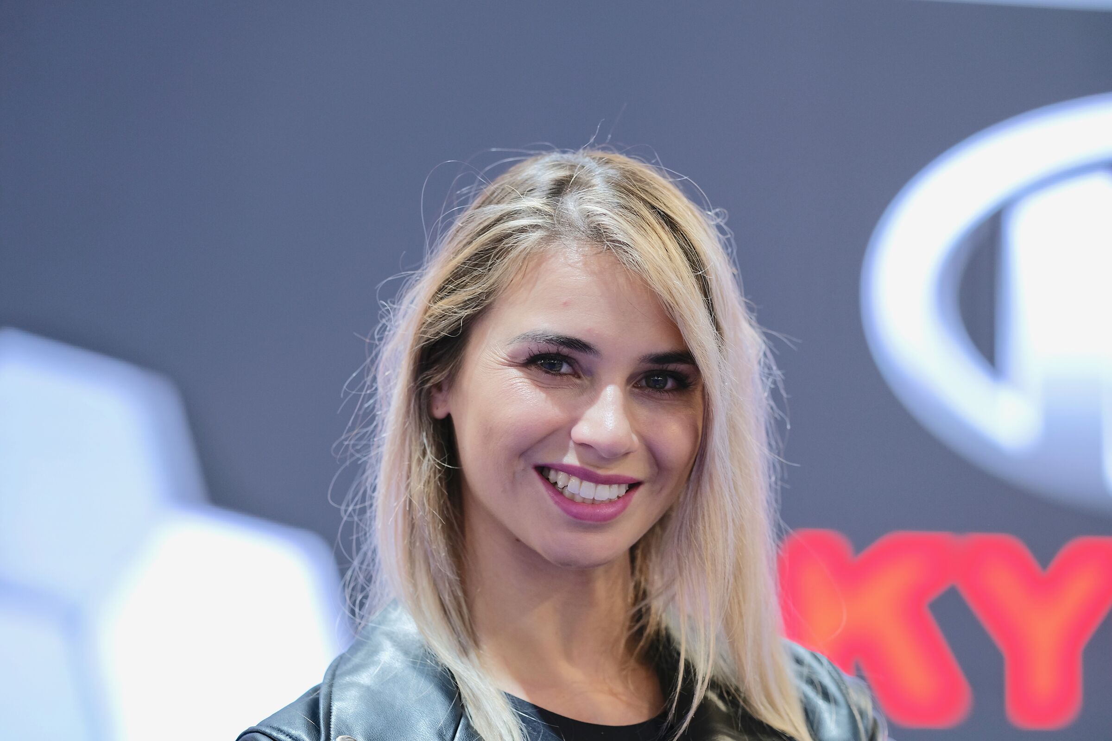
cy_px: 370
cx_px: 556
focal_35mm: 135
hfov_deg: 15.2
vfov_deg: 10.2
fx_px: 4170
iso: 400
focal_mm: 90
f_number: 2
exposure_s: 1/125
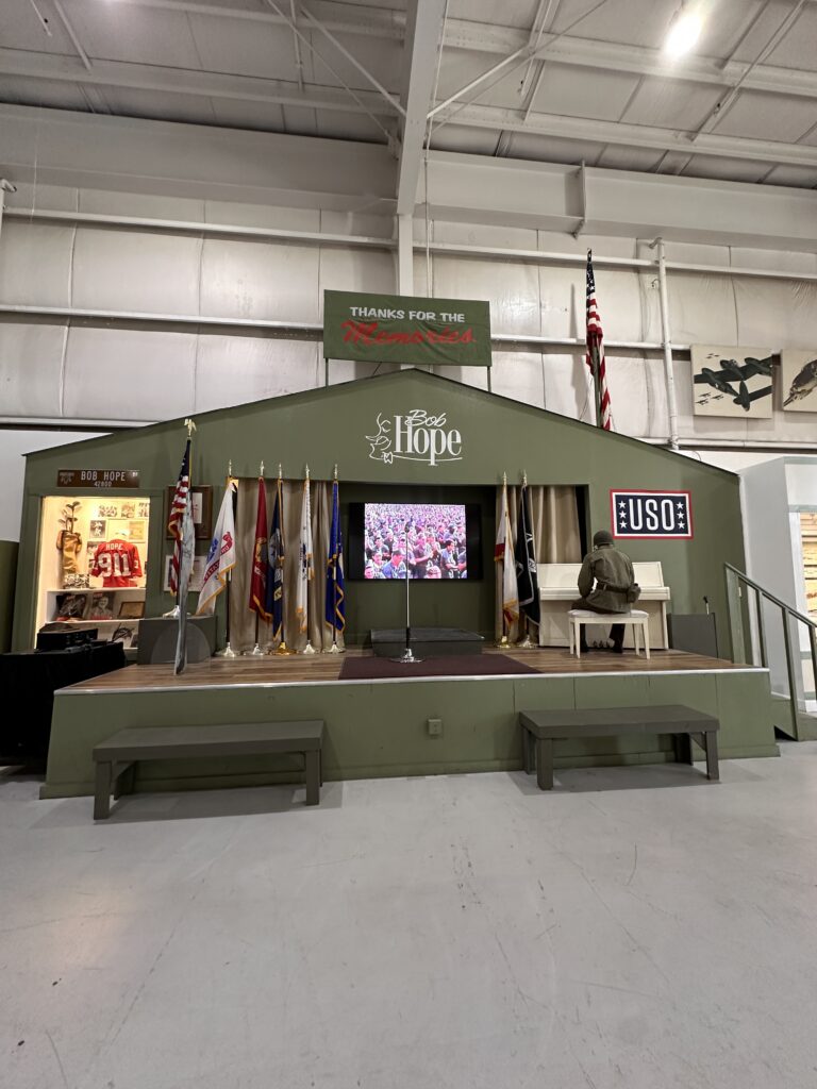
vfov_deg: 102.1
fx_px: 441
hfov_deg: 85.7
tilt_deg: +6.0
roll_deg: +0.9
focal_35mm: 14
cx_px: 408
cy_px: 544
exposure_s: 1/60
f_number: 2.2
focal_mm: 2.22
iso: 200
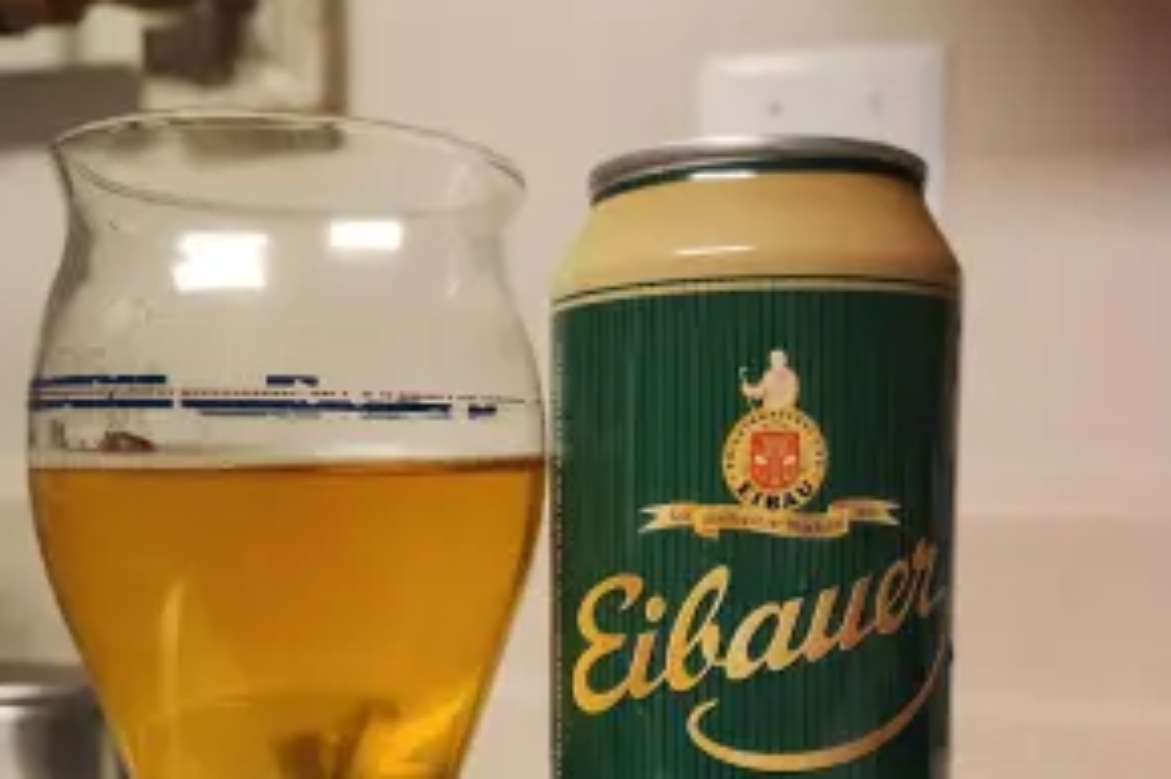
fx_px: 1073
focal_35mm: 33
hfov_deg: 57.2
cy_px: 505
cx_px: 598
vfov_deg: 39.6
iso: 800
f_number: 1.8
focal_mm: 5.4
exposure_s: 1/120
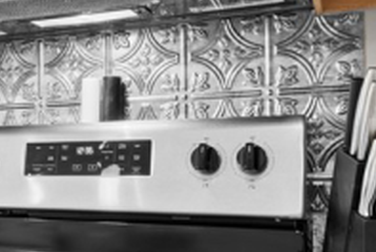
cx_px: 19
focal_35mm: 57
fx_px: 596
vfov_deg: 23.8
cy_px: 164
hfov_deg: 32.7
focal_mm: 10
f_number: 11
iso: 400
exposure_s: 1
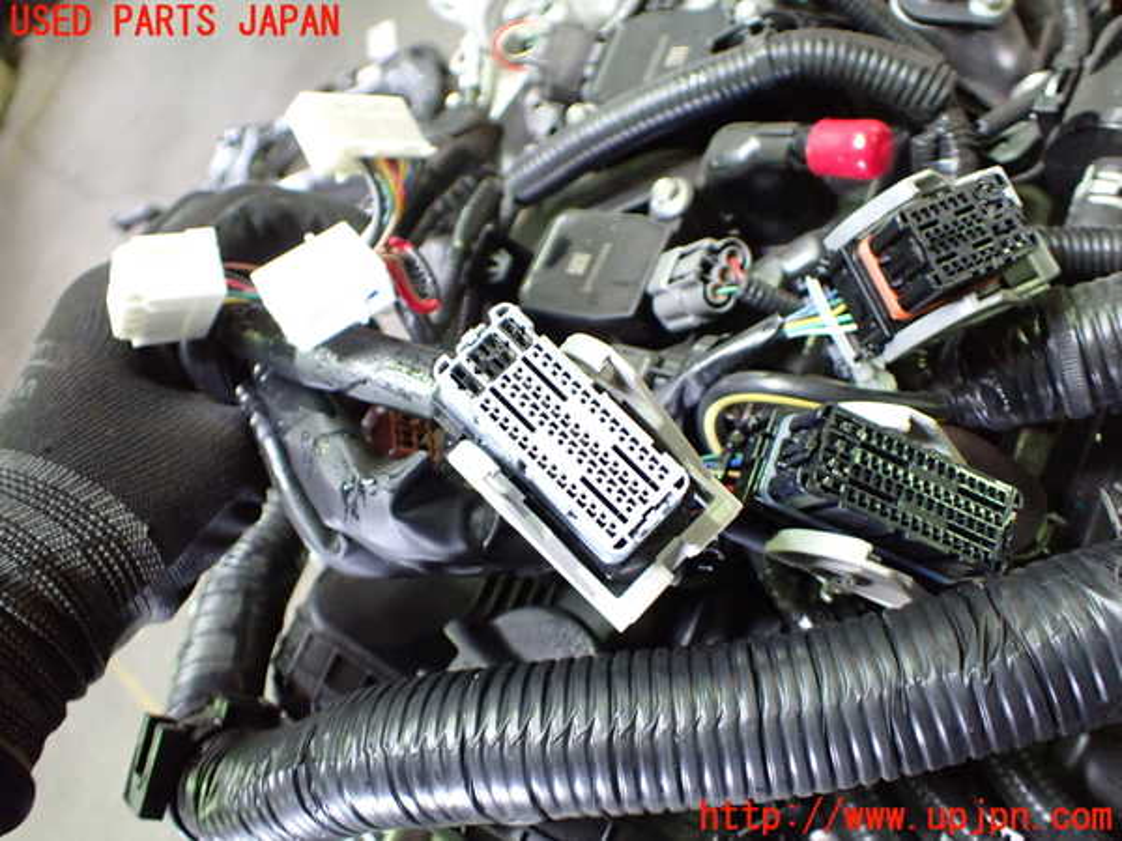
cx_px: 561
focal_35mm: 30
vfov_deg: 46.8
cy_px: 420
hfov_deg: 60.0
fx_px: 972
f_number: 2.3
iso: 800
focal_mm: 5.4
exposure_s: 1/40
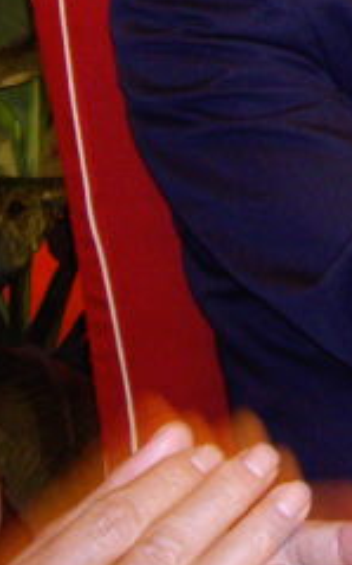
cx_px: 777
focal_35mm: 135
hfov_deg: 8.9
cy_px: -78
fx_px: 2076
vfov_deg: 15.0
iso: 400
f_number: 2.8
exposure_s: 1/40
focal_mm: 7.9
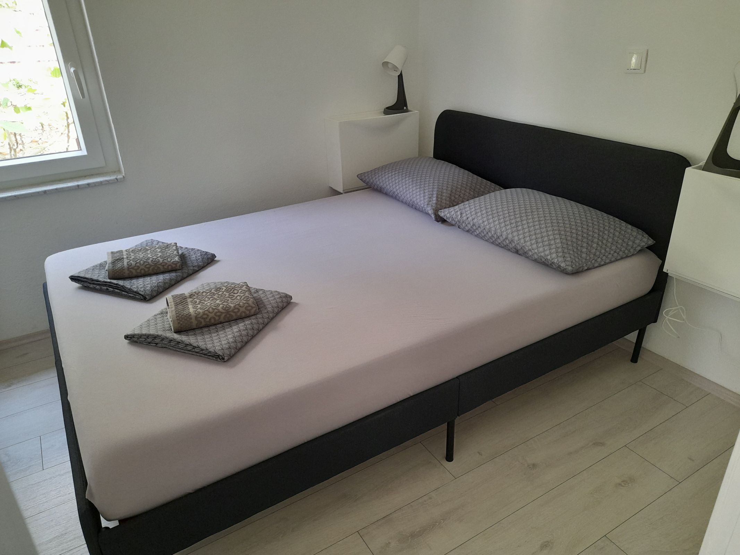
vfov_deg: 54.9
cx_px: 370
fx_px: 534
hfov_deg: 69.4
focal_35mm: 25
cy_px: 278
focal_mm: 4.6
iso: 250
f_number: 2
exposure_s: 1/60
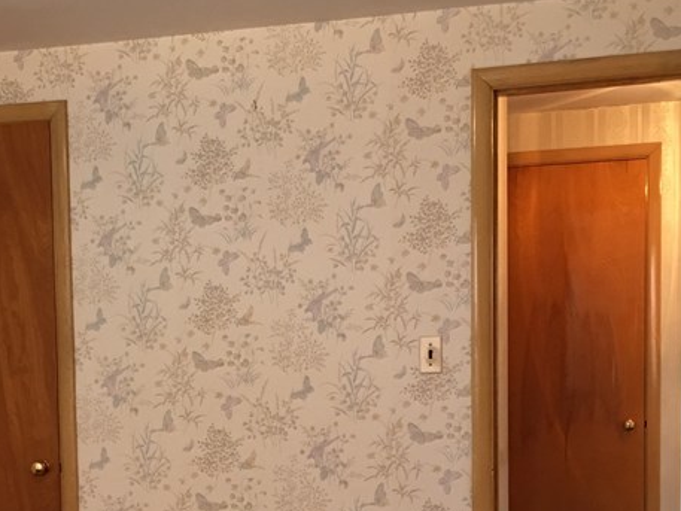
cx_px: 231
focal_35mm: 65
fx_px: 1279
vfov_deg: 22.2
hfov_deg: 29.6
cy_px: 435
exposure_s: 1/15
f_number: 2.2
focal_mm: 4.15
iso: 64
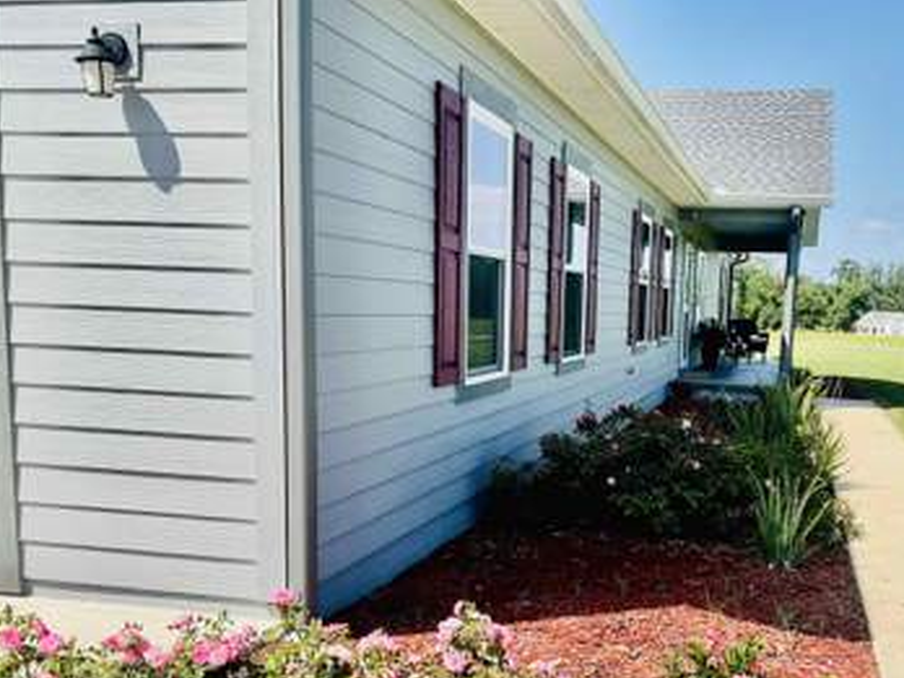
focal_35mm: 40
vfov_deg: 35.5
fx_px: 1045
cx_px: 600
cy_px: 465
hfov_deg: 46.1
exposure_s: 1/1912
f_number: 1.8
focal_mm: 3
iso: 16
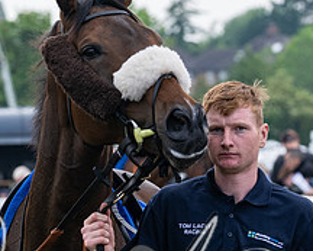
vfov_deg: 2.6
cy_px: 176
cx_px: 208
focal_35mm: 592
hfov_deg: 3.3
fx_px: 5487
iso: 400
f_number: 5.6
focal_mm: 135
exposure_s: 1/500
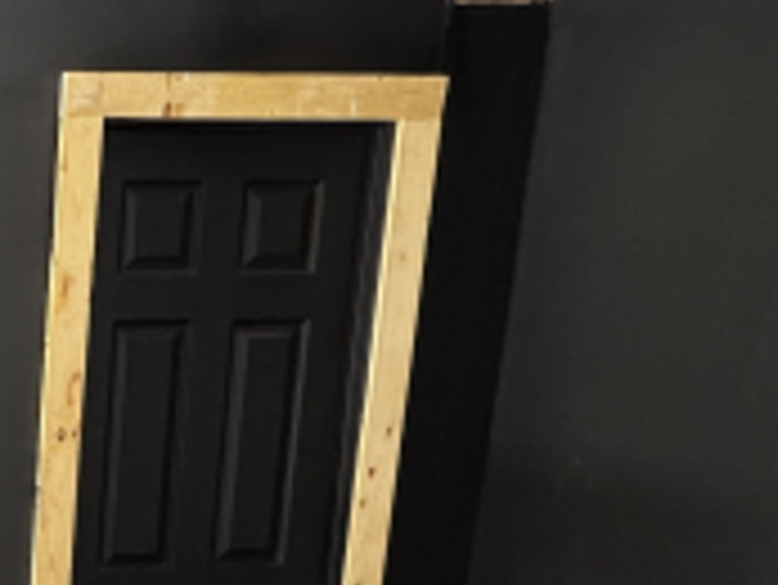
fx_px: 1215
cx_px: -299
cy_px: 657
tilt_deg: -16.0
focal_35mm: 54
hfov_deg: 27.7
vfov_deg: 25.0
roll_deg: +1.3
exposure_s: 1/94
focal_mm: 2.22
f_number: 2.2
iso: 320
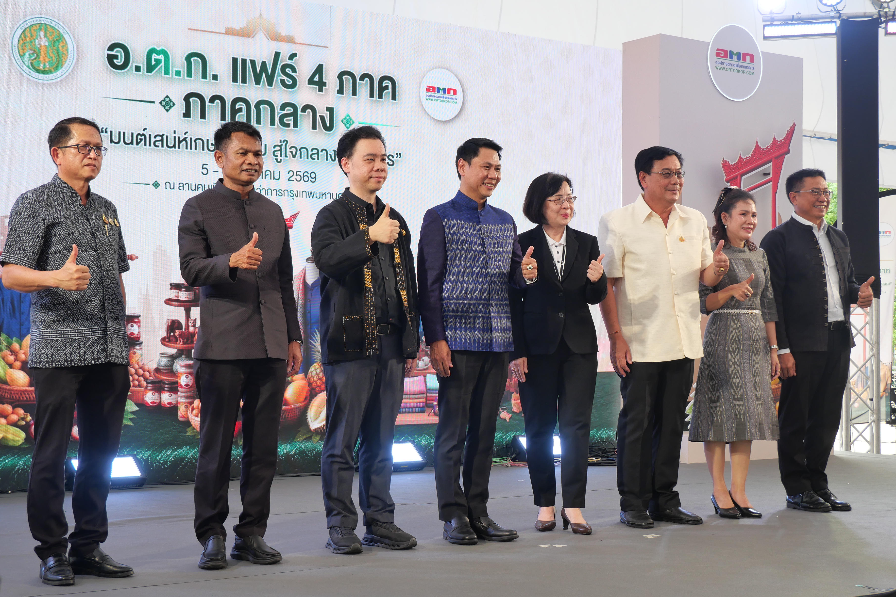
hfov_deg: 41.1
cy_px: 300
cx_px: 442
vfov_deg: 28.1
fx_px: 1195
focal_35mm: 48
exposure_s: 1/80
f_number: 5.6
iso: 250
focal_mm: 23
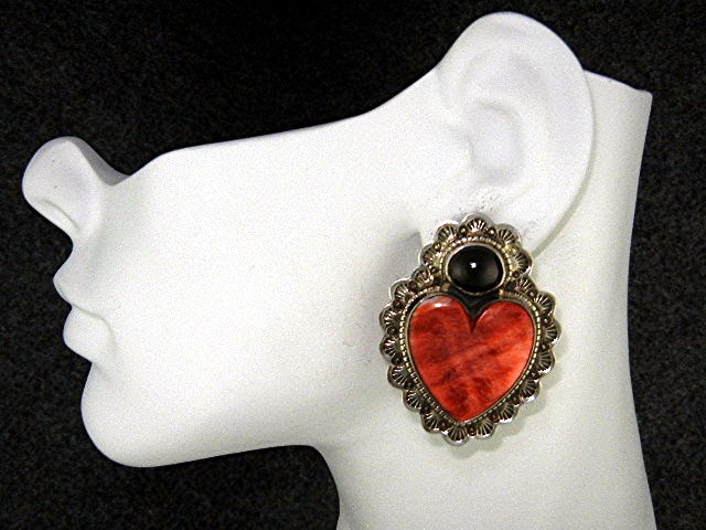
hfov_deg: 42.1
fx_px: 918
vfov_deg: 32.2
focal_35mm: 45
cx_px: 353
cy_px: 265
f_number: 7.6
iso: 362
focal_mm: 8.1
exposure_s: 1/30
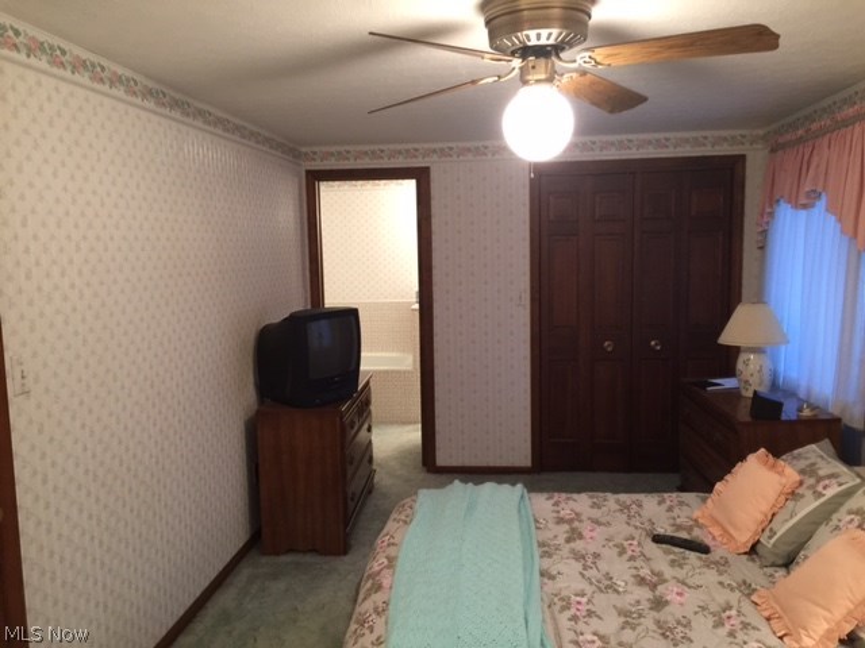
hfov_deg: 61.7
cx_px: 432
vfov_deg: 48.2
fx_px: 725
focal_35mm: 29
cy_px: 324
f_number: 2.2
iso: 100
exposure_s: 1/10
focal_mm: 4.15
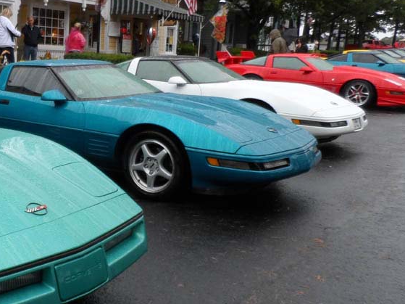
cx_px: 54
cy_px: 166
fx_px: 515
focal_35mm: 44
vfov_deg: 32.8
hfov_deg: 40.3
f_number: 3.2
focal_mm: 4
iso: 80
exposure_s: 1/250
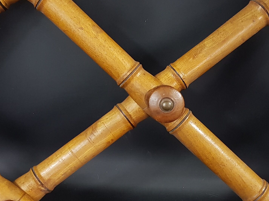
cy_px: 89
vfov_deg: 28.0
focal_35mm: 52
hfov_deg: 36.8
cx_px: 136
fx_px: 404
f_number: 1.7
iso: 160
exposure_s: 1/50
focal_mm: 4.2
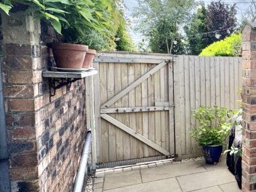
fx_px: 281
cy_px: 92
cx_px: 304
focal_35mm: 38
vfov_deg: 37.7
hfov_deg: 37.6
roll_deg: -0.8
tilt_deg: -5.6
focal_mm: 2.22
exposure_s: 1/1236
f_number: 2.2
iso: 50
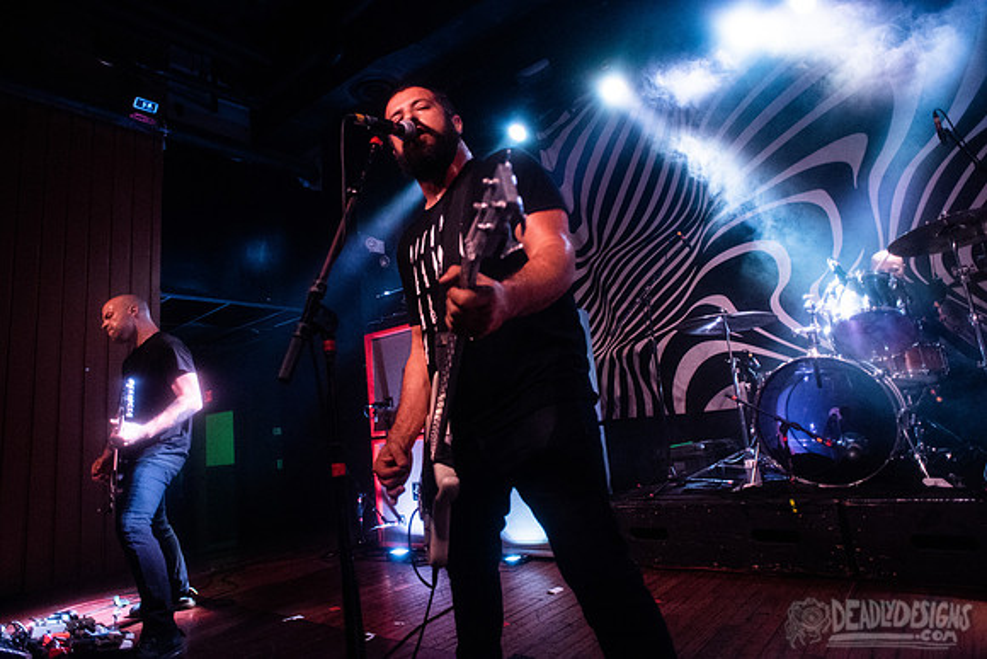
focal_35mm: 22
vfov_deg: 58.2
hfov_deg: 79.6
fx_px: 591
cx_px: 455
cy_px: 304
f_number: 3.2
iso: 3200
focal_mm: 20
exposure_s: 1/250
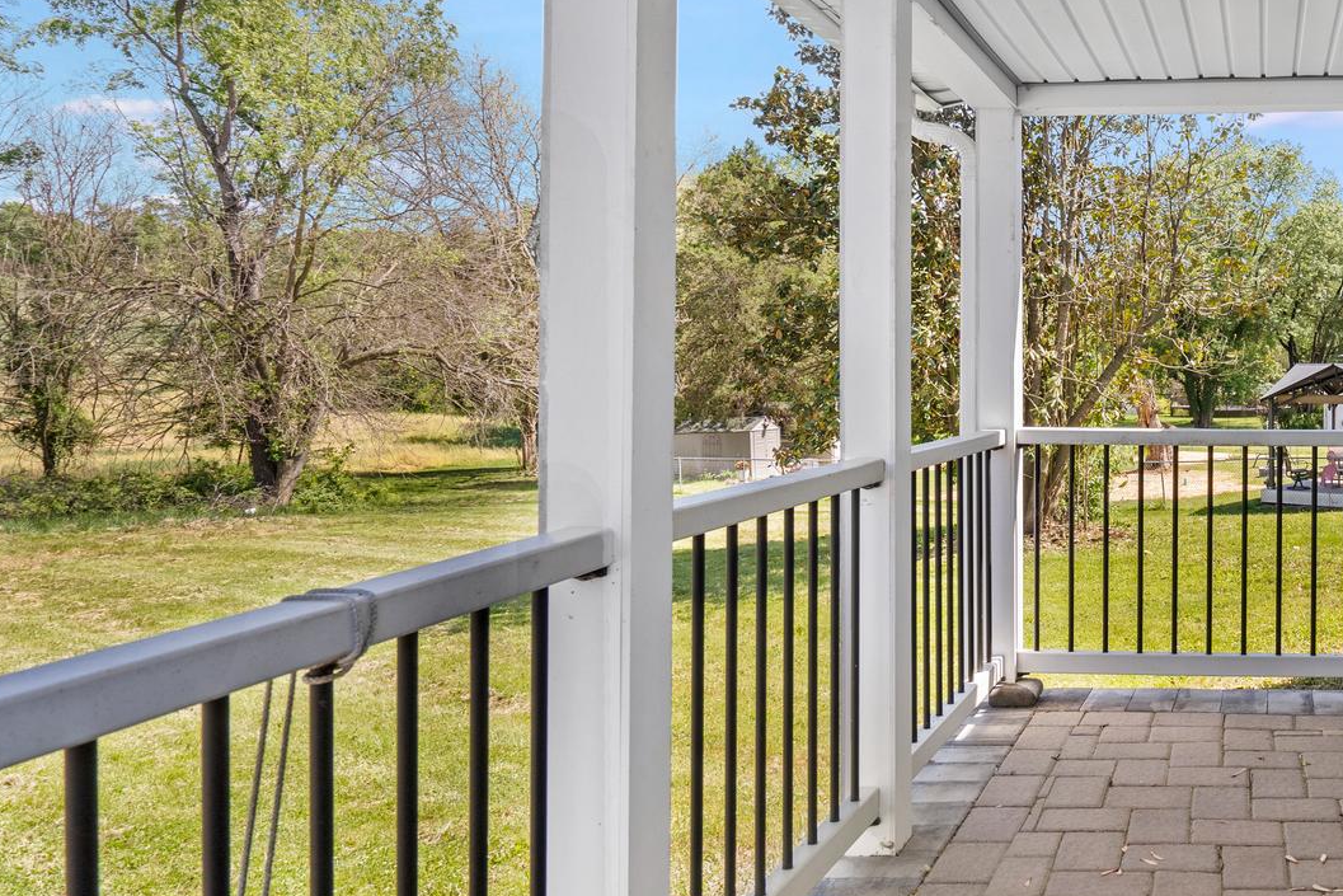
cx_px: 1252
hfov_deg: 51.8
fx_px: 1157
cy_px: 372
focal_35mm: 31
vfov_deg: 42.2
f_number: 8
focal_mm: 16
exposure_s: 1/160
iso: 640
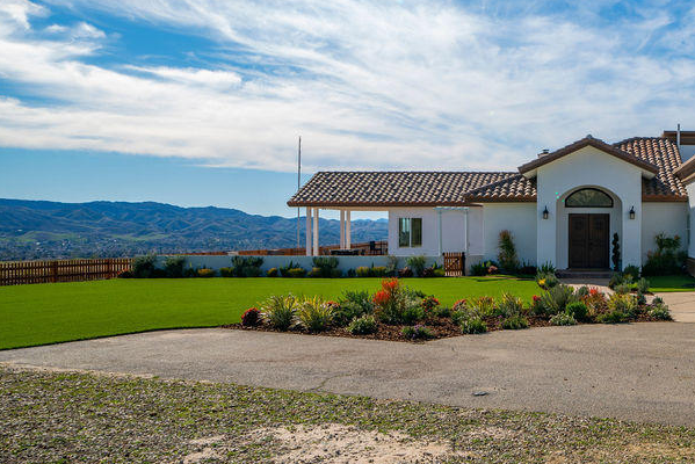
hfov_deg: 44.2
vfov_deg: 32.7
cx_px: 591
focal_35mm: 41
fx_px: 792
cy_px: 227
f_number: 8
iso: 50
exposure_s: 1/200
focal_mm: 24
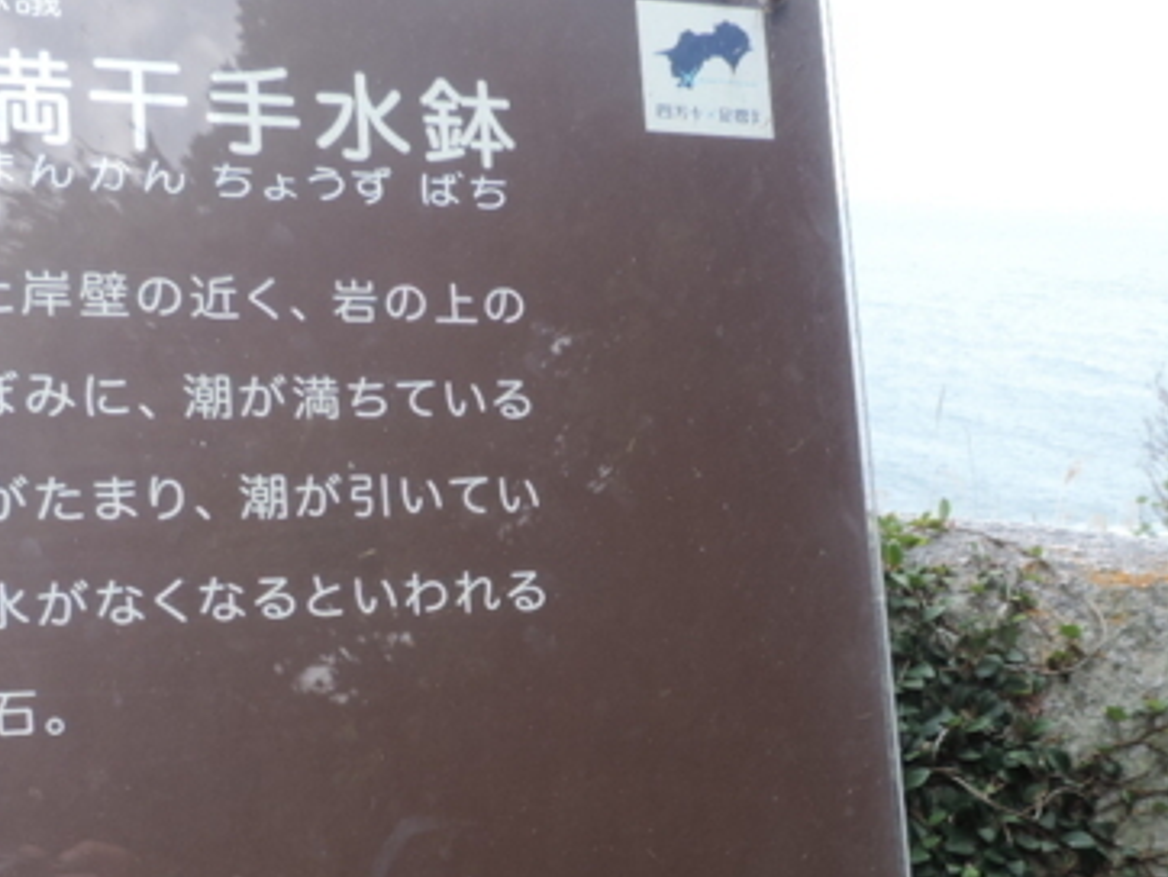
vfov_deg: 27.1
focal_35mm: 53
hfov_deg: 36.1
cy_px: 671
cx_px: 674
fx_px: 1789
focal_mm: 4.3
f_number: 3
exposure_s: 1/200
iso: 80
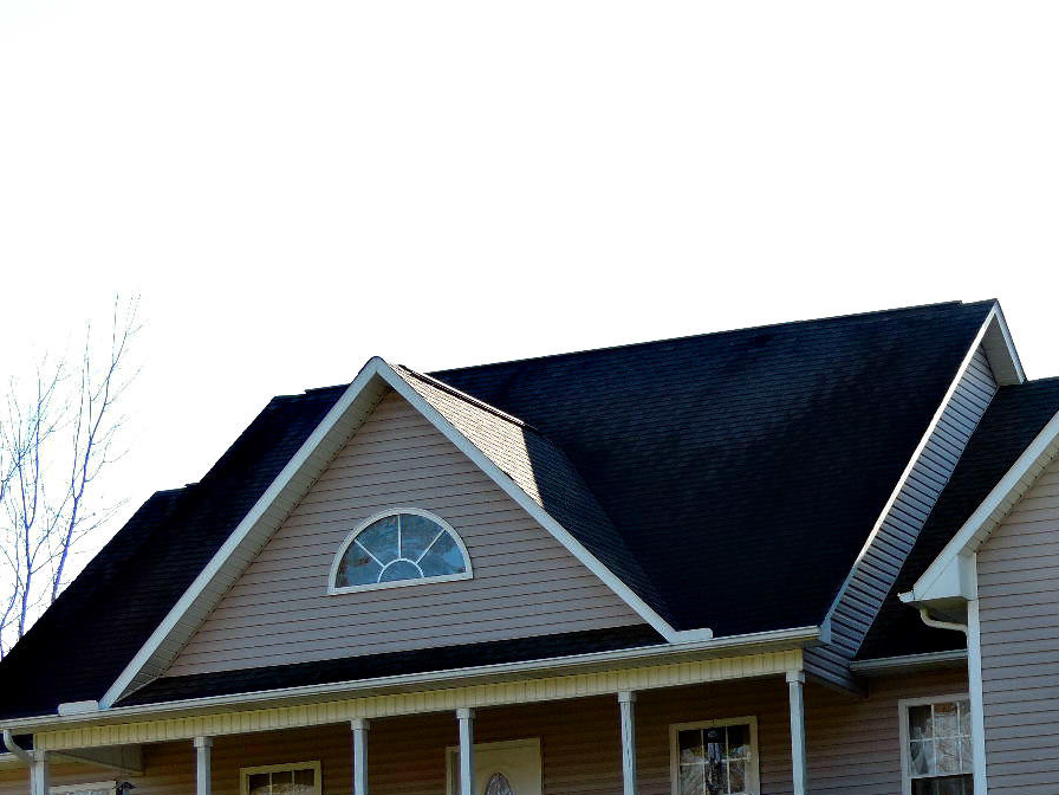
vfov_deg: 11.8
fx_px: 3824
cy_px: 706
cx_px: 869
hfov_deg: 15.6
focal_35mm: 125
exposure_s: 1/200
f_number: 3.9
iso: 80
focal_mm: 12.4
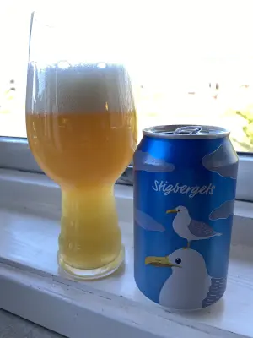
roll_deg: +1.3
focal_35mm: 26
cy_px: 169
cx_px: 126
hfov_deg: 53.1
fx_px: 253
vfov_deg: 67.3
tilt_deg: -15.4
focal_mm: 4.25
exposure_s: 1/100
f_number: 1.8
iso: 50
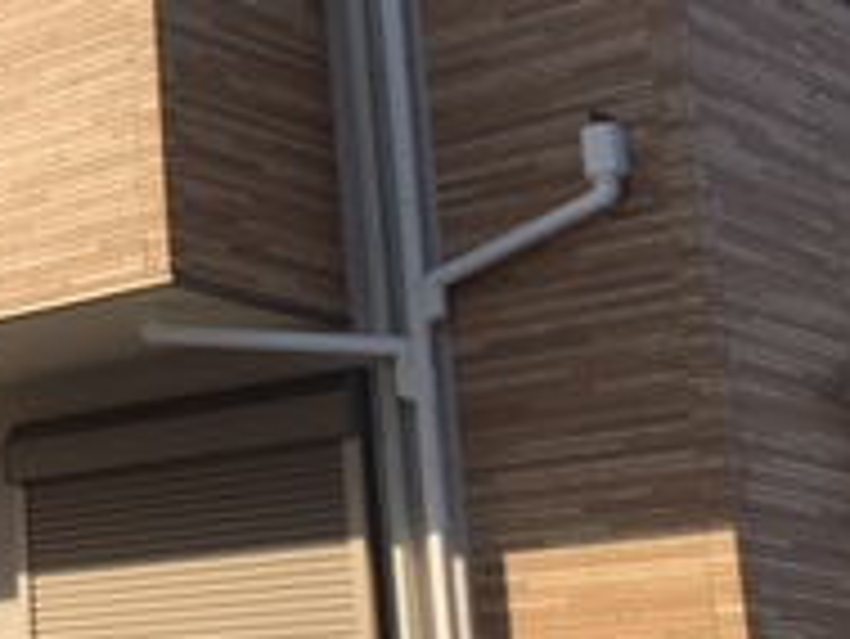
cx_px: -427
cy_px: 216
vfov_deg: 15.1
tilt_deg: +15.2
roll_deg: -0.8
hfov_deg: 17.9
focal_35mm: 98
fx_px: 2408
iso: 25
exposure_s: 1/938
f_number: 2.2
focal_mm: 4.15
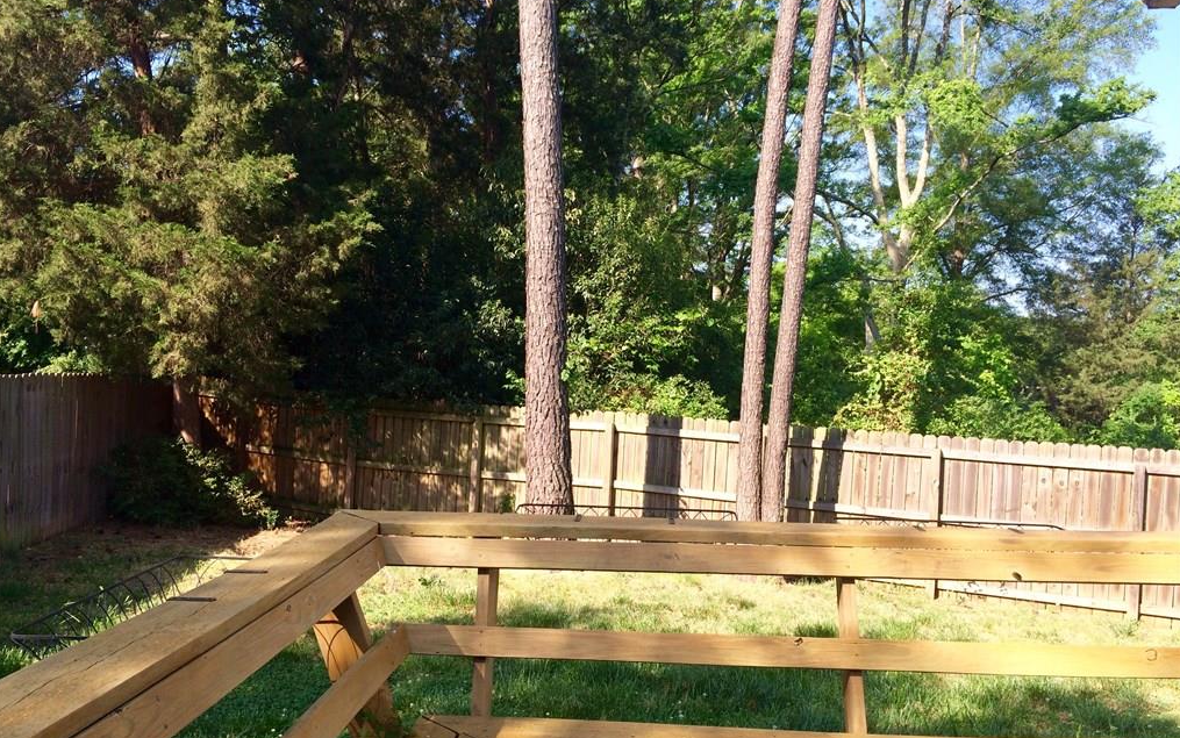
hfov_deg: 61.2
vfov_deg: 40.6
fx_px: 997
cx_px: 589
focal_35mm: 31
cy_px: 392
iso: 32
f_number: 2.2
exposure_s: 1/684
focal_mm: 4.15
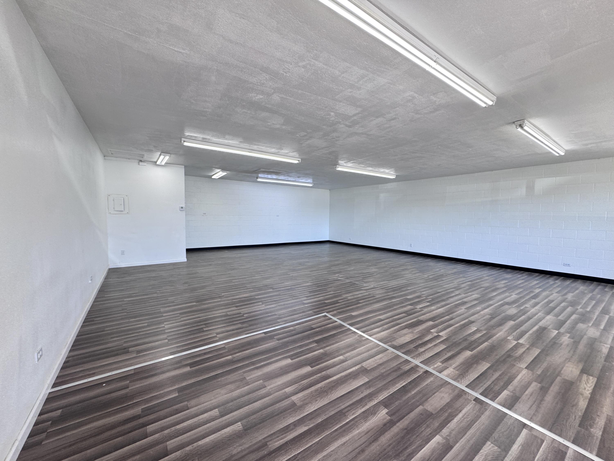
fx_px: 248
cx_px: 307
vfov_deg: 85.7
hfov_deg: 102.1
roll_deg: -4.2
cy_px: 230
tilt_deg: -3.5
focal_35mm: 14
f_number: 2.2
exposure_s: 1/120
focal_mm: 2.22
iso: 50
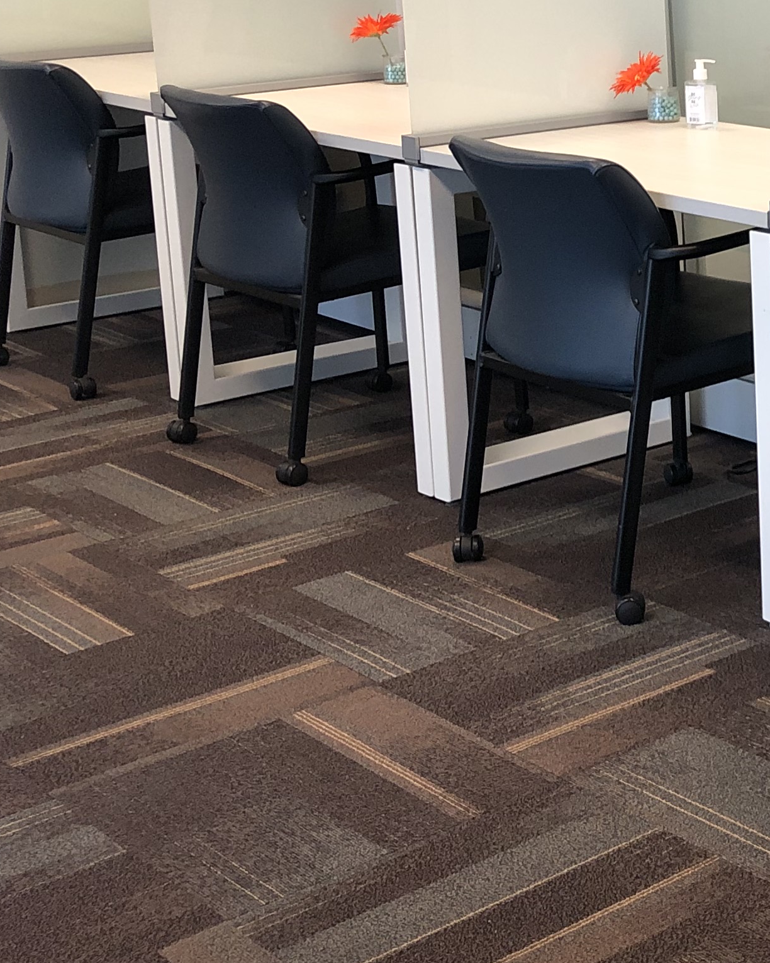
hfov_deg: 19.3
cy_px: 276
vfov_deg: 26.2
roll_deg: +0.9
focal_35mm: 72
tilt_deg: -13.2
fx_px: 2052
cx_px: 1058
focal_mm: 3.99
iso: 40
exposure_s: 1/30
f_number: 1.8
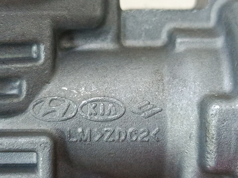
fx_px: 523
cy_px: 89
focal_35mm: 76
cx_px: 119
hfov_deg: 25.7
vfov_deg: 19.4
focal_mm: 5.24
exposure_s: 1/25
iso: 1915
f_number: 1.7
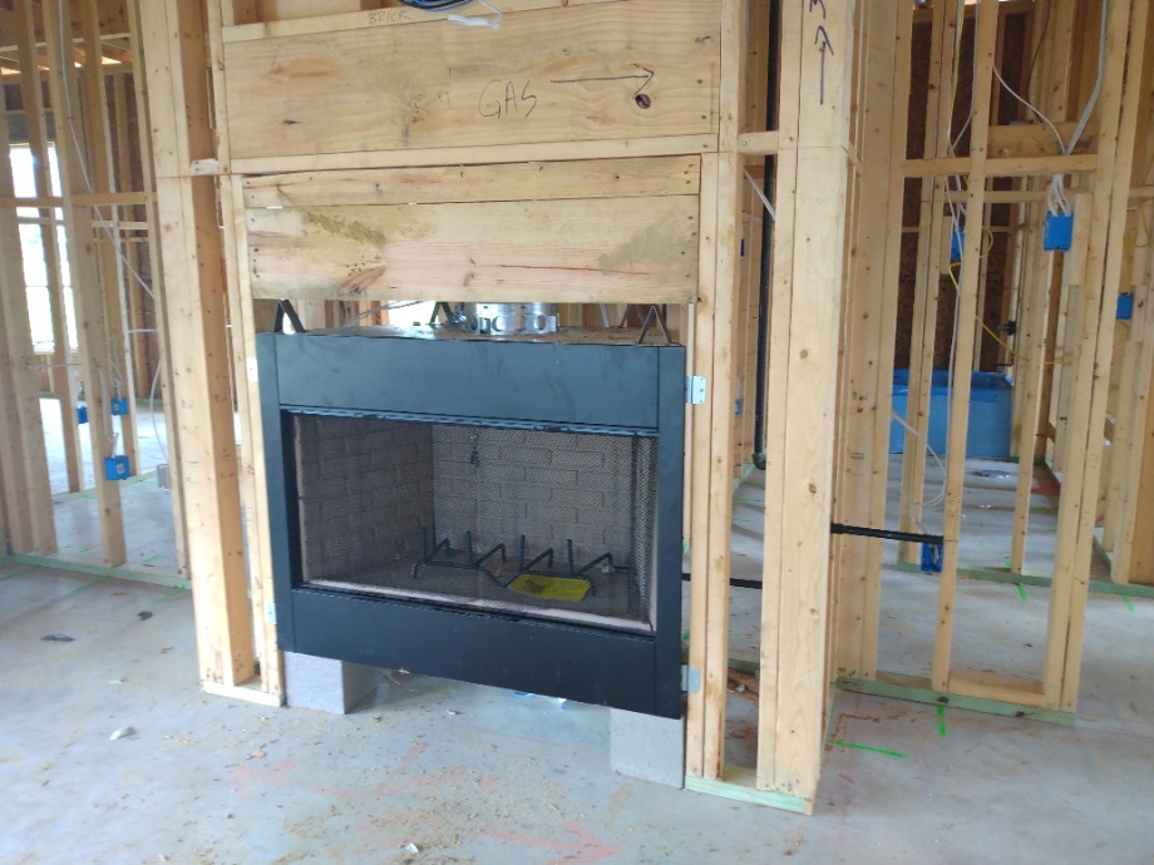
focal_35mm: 20
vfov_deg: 66.0
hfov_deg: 81.7
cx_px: 577
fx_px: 667
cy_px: 432
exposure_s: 1/30
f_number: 2
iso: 225
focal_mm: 3.54
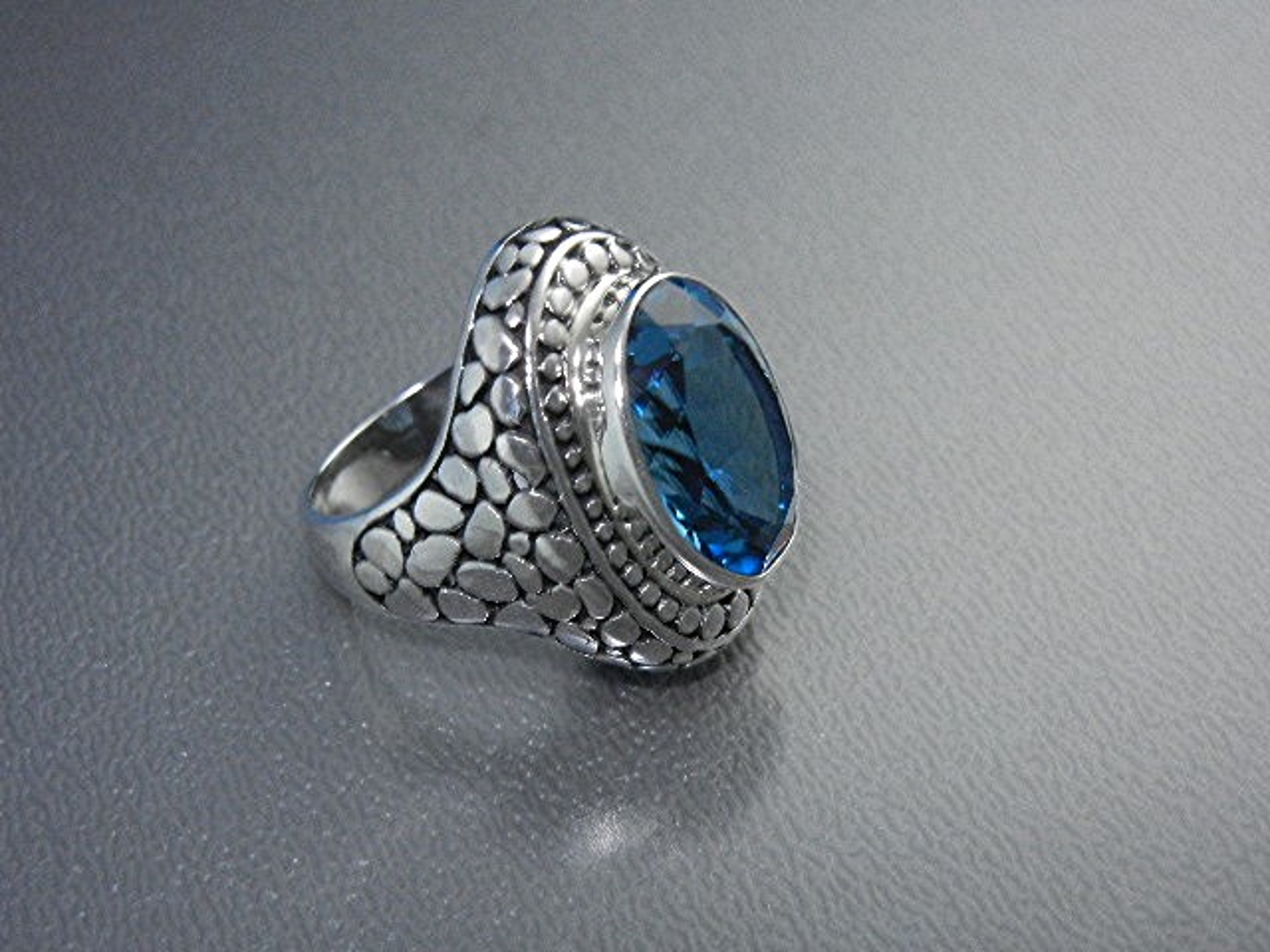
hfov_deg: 32.7
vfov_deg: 24.8
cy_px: 476
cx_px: 635
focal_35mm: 59
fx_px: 2165
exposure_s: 1/30
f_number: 8
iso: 704
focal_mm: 10.6
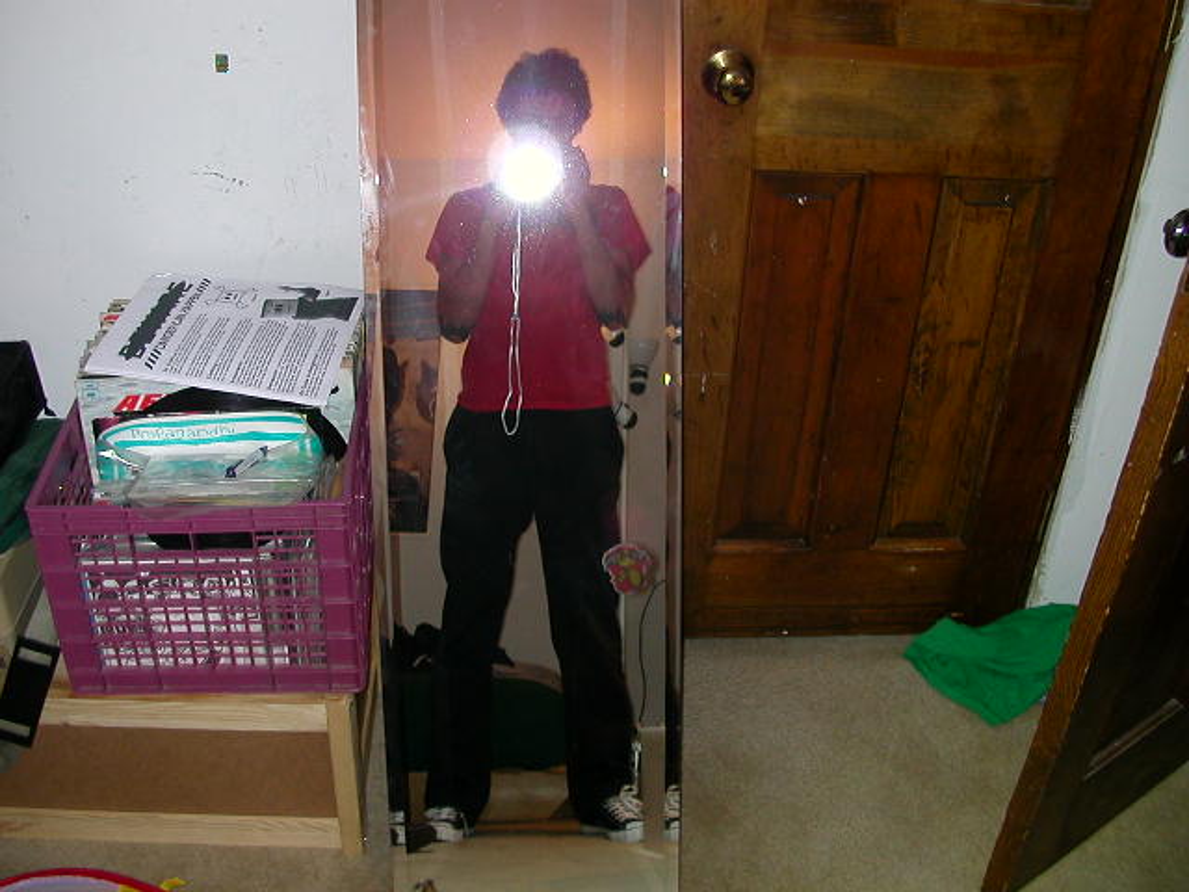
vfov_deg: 38.7
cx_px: 594
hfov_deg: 50.1
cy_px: 446
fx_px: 1271
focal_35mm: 37
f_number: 2.7
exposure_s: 1/59.9
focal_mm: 5.6
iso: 100
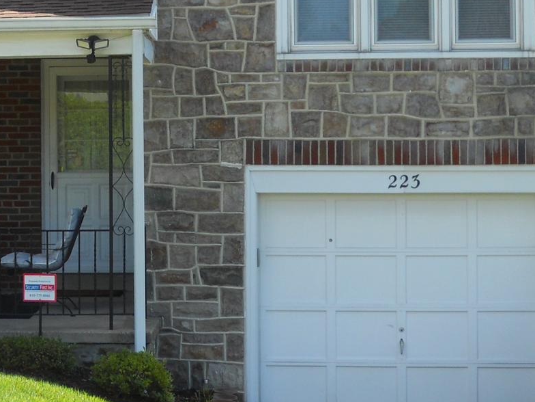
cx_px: 78
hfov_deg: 20.5
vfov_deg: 15.7
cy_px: 134
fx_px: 1453
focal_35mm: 94
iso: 80
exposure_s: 1/400
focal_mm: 6.4
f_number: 3
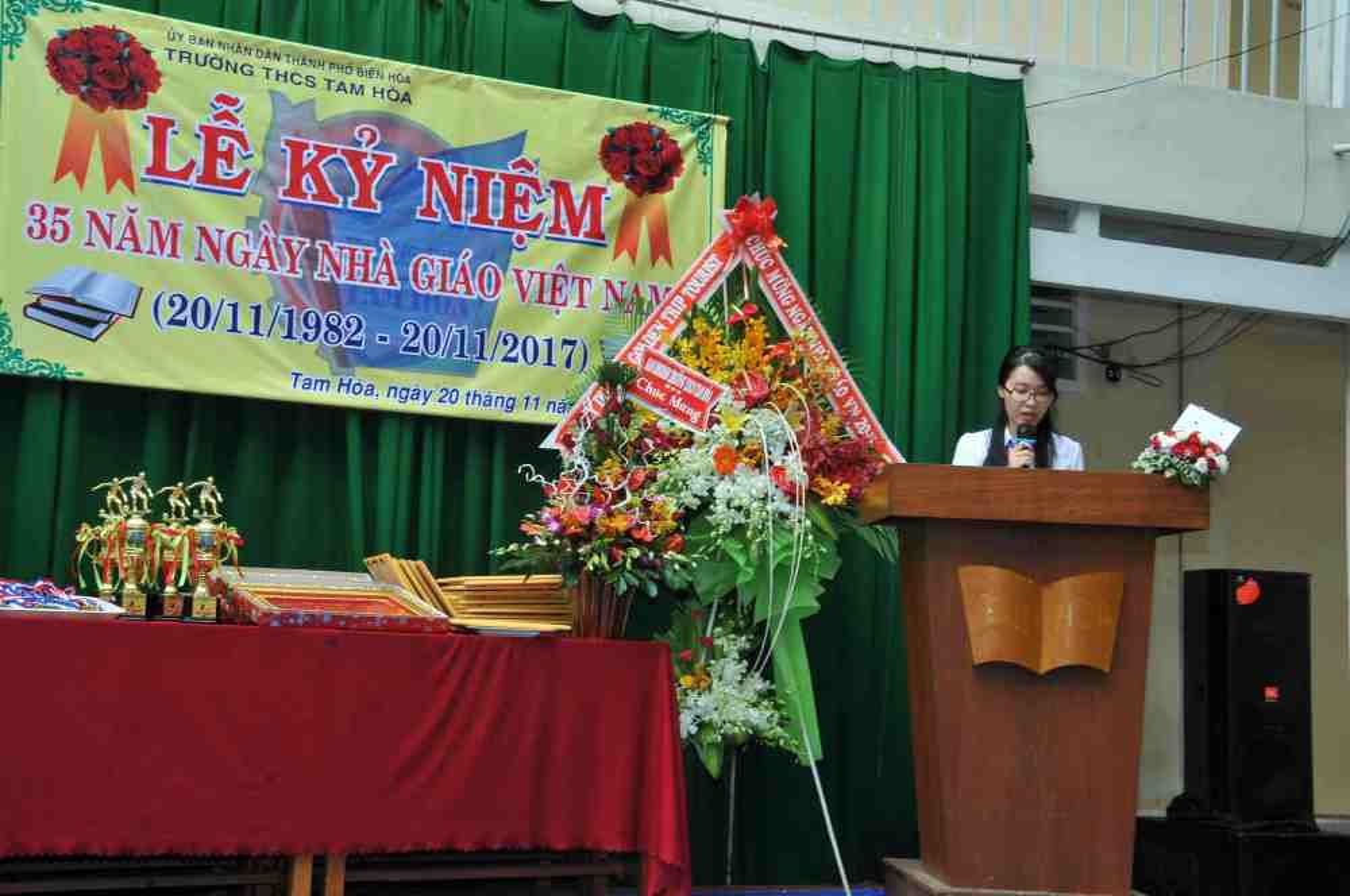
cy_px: 448
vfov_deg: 25.7
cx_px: 675
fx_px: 1966
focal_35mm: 52
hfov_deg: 37.9
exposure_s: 1/30
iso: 200
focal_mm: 35
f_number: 11
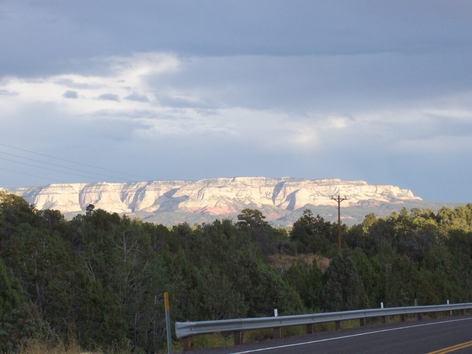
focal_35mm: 102
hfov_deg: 19.3
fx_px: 1391
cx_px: 236
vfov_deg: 14.5
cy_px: 177
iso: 80
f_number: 4.6
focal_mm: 16.8
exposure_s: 1/180
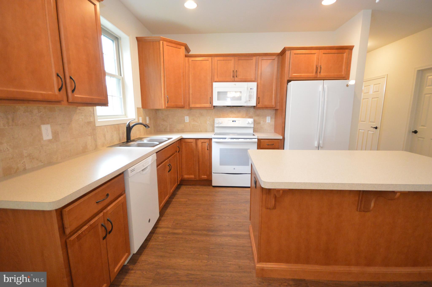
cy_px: 144
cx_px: 216
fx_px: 180
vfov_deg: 77.2
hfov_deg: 100.4
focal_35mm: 15
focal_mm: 10
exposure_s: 1/100
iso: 3200
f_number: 5
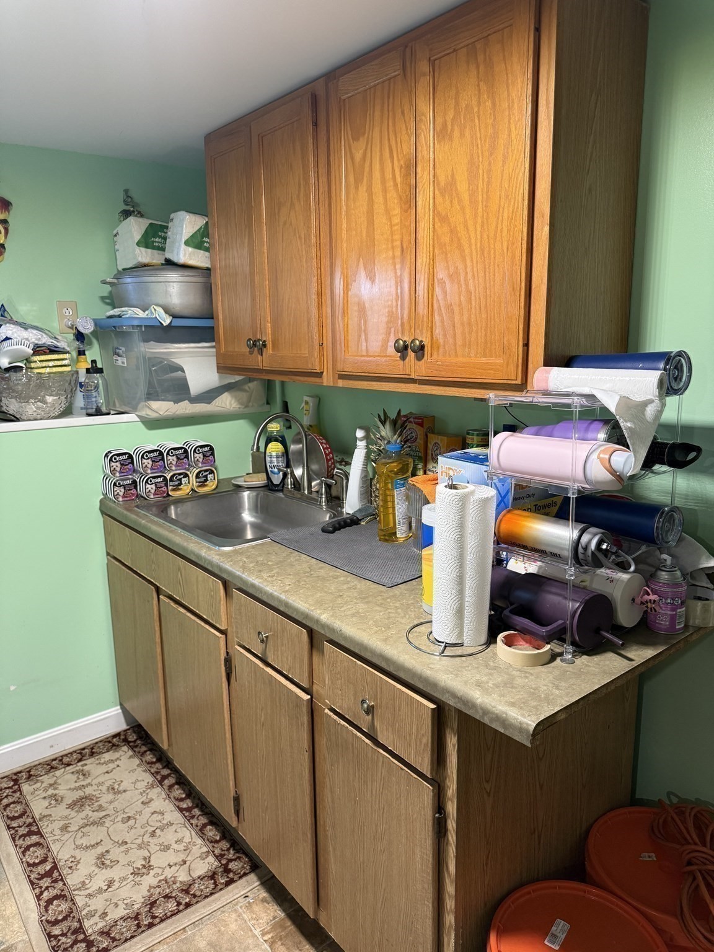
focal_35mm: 24
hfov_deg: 56.8
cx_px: 357
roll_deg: -0.3
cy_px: 476
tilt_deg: -13.3
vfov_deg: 71.6
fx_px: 660
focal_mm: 6.76
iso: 250
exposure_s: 1/60
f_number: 1.78
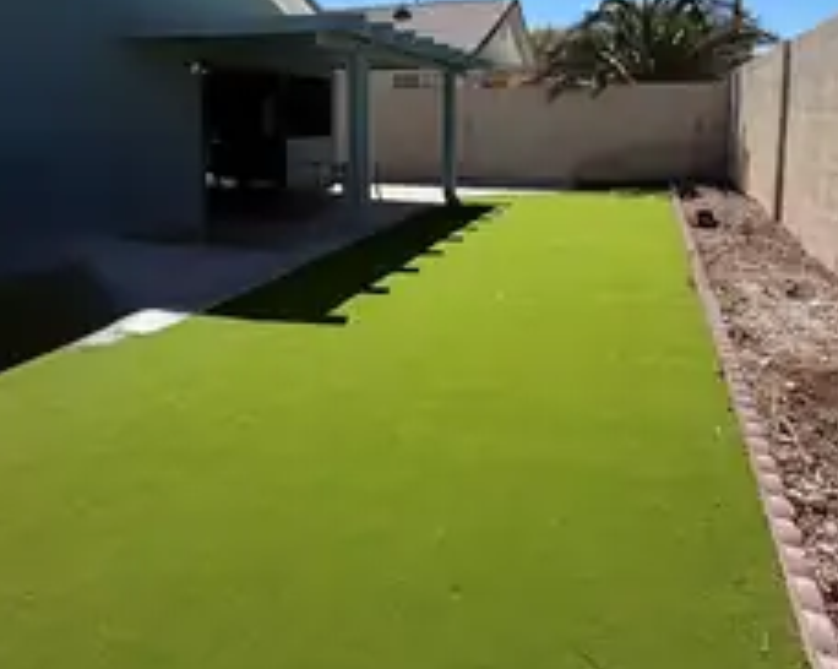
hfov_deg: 70.3
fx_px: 595
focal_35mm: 24
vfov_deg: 56.2
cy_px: 176
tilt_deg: -5.7
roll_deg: -0.3
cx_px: 426
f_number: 2.2
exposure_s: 1/864
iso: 20
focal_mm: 2.22
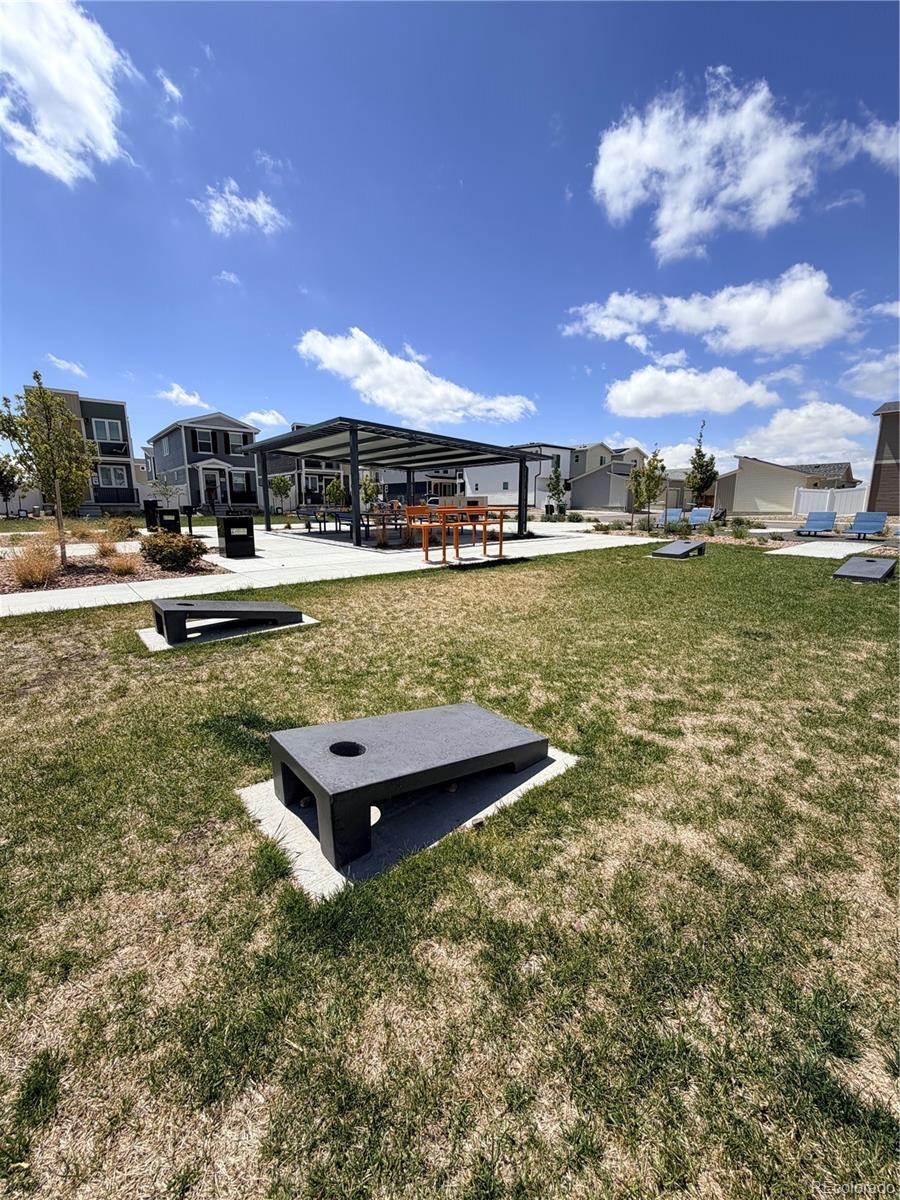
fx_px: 485
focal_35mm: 14
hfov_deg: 85.7
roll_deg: +1.2
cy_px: 600
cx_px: 450
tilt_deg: -9.5
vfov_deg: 102.1
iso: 20
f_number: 2.2
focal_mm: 2.22
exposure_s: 1/1399
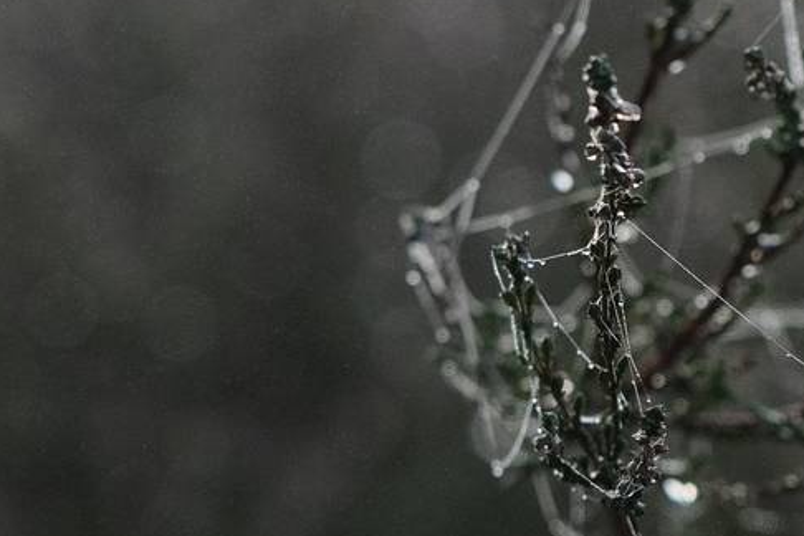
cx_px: 220
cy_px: -198
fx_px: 5583
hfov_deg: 8.2
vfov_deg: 5.5
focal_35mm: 250
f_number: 4
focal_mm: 50.5
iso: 640
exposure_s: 1/750
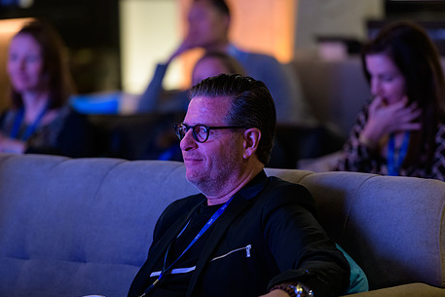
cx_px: 219
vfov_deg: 5.4
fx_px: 3141
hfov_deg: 8.1
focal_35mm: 254
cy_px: 168
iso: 1600
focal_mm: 200
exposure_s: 1/50
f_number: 3.2
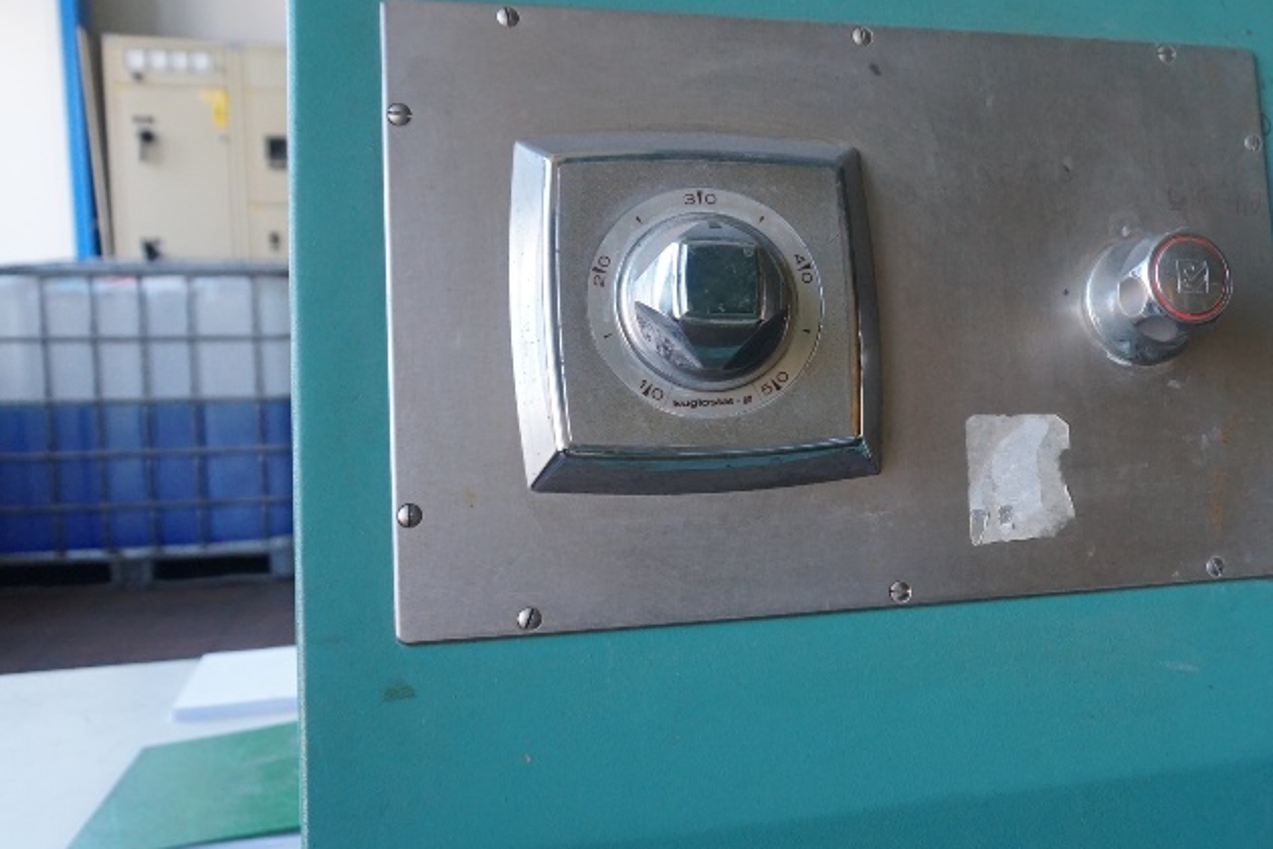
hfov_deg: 47.4
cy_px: 421
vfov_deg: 34.2
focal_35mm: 39
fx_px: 1379
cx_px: 980
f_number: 4
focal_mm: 16
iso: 1250
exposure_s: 1/160
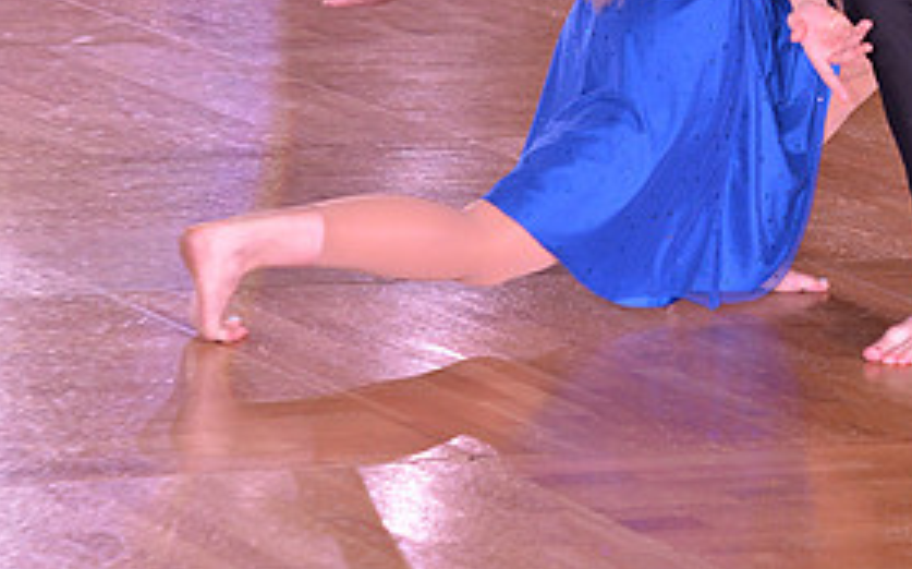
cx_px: 623
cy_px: -196
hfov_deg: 7.3
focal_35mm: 286
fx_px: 7104
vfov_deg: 4.6
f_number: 6.3
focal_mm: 135
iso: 2000
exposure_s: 1/250
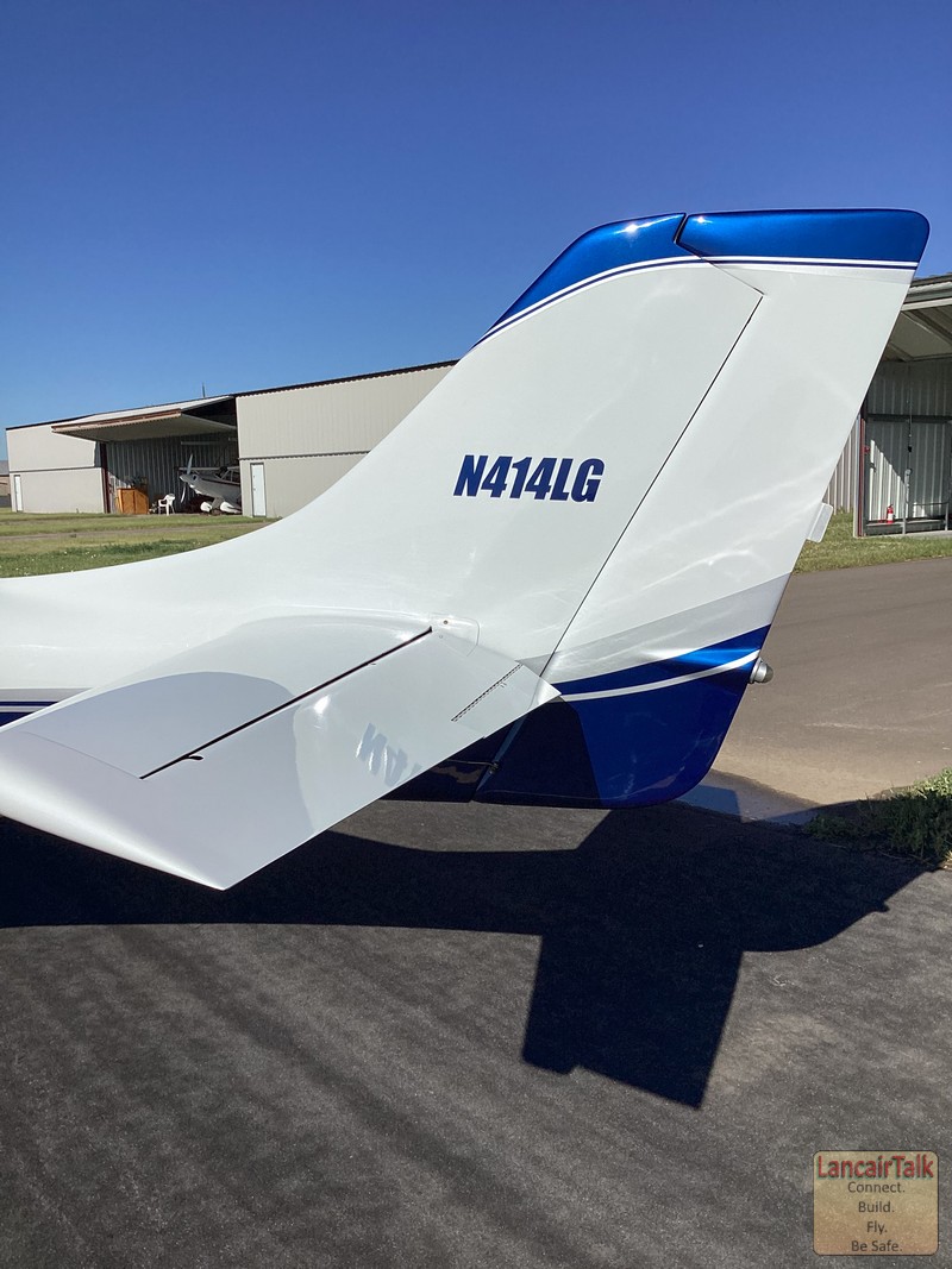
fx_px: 1137
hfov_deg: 45.4
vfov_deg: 58.4
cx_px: 476
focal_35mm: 31
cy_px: 634
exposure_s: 1/4292
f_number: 2.4
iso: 25
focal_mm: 3.3
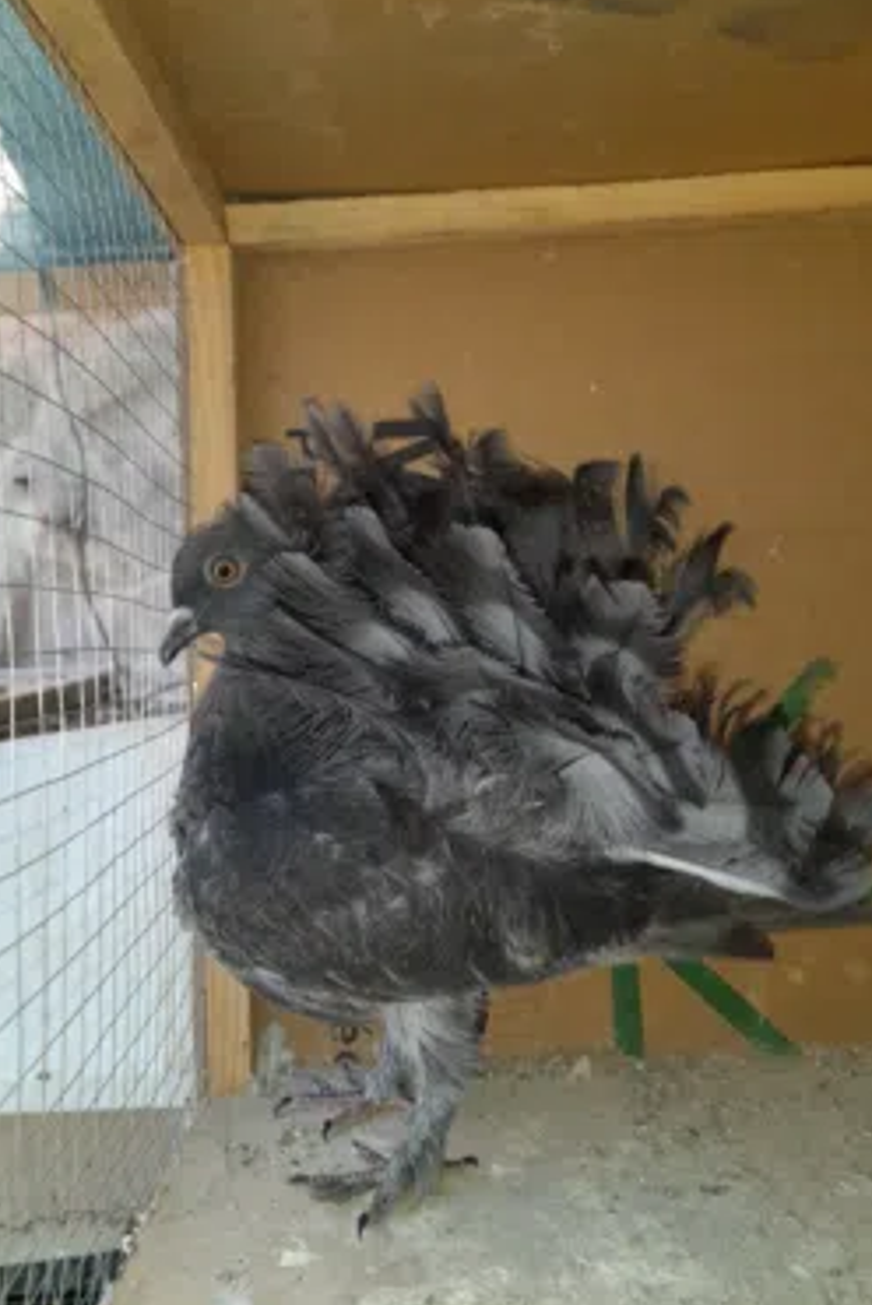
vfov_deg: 65.4
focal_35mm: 28
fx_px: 1015
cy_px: 675
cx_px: 443
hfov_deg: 46.5
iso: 64
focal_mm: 4.6
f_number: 2
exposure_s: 1/50
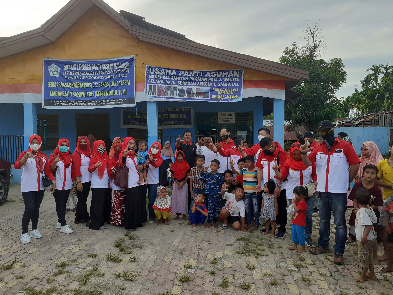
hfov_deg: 65.3
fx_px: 307
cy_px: 148
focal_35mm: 27
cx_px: 196
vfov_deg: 51.4
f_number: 1.9
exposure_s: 1/140
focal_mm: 3.6
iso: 40
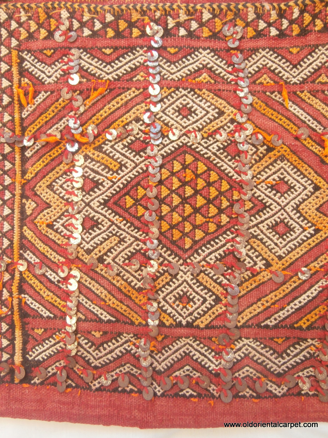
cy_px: 219
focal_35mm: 24
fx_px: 303
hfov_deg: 56.8
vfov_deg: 71.6
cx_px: 164
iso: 100
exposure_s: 1/50
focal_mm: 4.2
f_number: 3
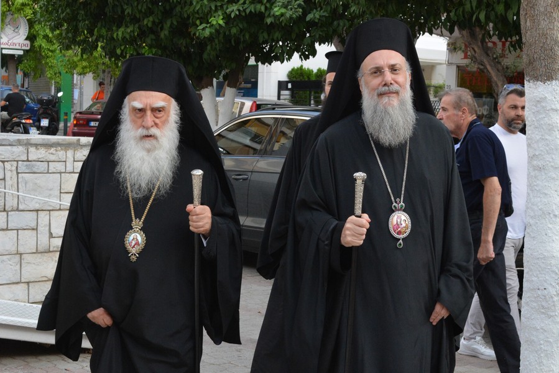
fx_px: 699
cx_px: 280
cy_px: 186
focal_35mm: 45
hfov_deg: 43.6
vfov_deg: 29.9
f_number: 8
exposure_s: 1/250
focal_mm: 30
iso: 1600
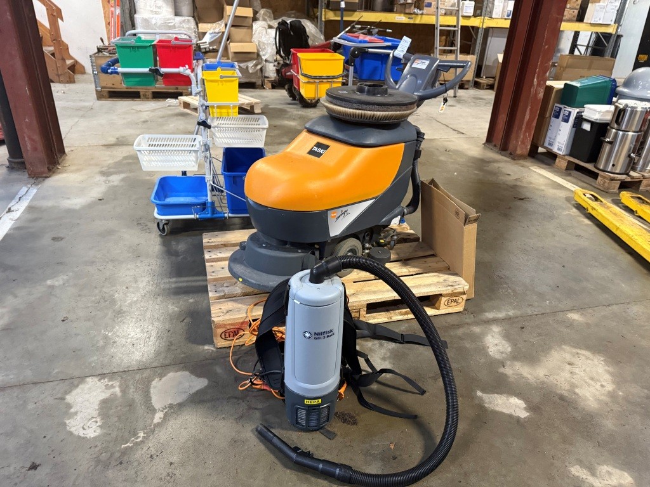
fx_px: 451
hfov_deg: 71.6
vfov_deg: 56.8
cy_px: 244
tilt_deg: -27.6
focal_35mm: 24
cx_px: 325
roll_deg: -2.9
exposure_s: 1/50
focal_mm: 6.76
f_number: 1.78
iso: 500
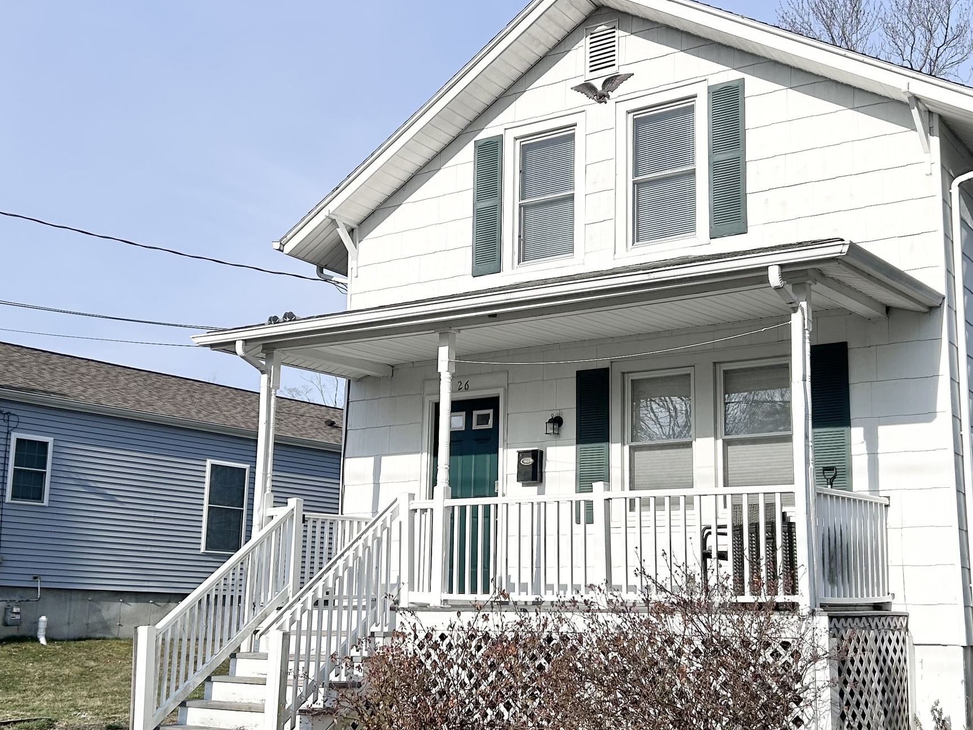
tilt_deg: +12.4
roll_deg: -1.0
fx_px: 1293
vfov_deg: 31.5
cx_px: 485
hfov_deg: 41.2
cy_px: 380
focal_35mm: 46
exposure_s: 1/6211
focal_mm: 5.7
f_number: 1.5
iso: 50
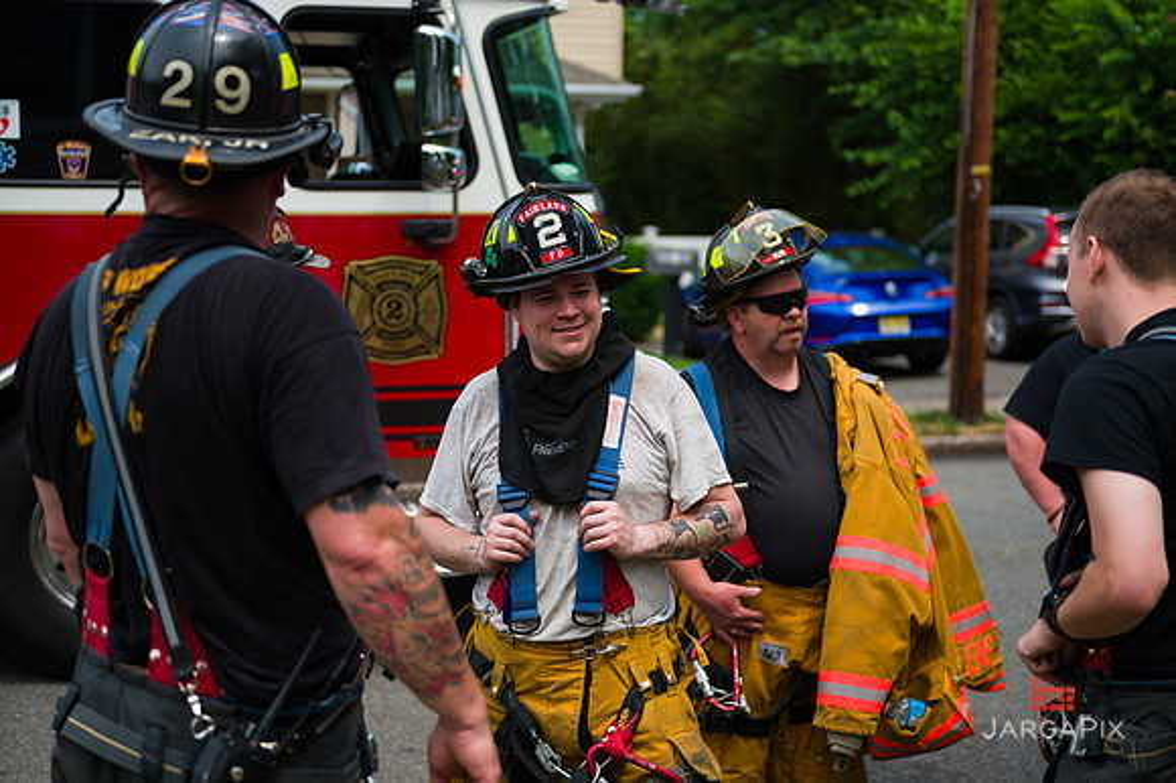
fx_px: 1828
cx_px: 588
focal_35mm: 56
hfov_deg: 35.7
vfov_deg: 24.2
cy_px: 392
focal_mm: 56
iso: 200
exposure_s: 1/2000
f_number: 3.2
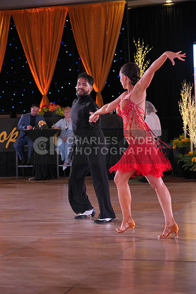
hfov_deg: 17.1
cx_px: 98
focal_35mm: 80
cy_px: 147
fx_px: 653
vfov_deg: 25.4
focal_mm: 80
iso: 1600
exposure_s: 1/400
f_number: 4
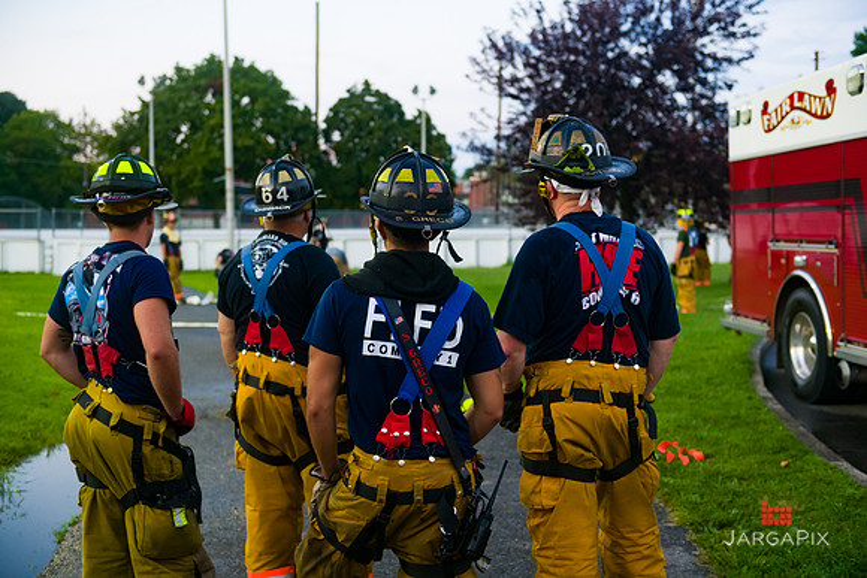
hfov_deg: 41.1
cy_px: 289
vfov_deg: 28.1
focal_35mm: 48
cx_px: 434
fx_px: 1156
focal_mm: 48
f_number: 3.2
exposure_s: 1/125
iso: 1600
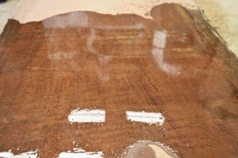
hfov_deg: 51.9
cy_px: 79
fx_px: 244
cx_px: 116
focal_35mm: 37
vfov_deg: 35.9
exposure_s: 1/60
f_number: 4
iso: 400
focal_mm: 35
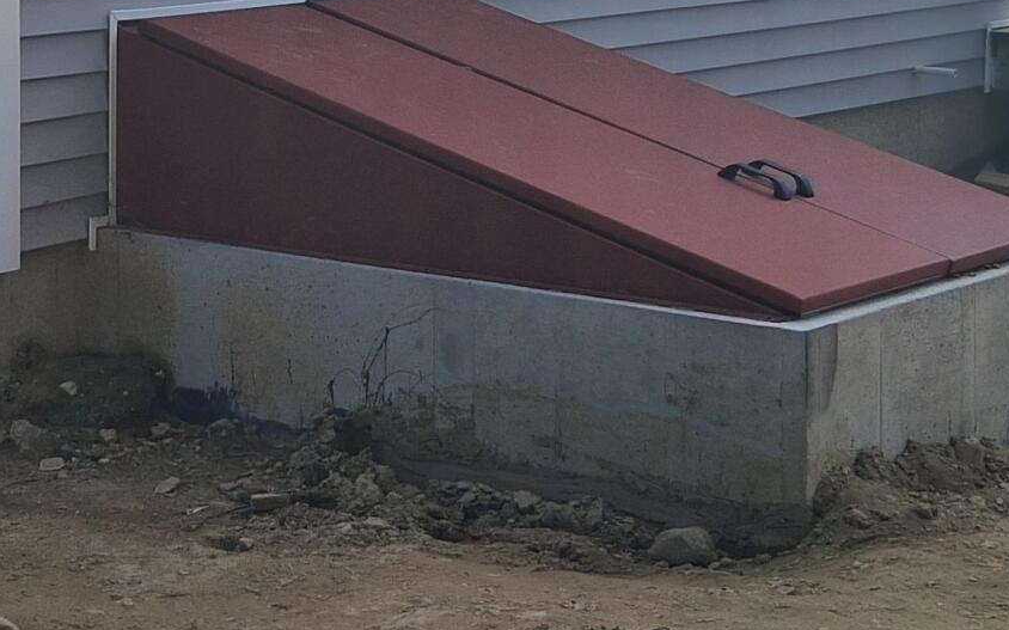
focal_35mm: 98
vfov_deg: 13.2
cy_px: 7
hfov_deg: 20.5
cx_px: -6
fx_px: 2694
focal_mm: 3.98
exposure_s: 1/1110
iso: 25
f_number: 1.8
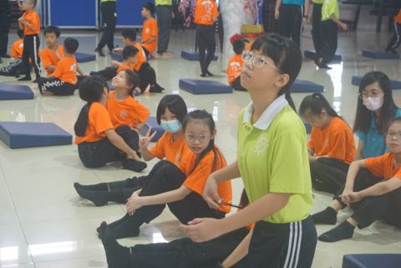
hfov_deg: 31.9
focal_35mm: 63
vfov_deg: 21.6
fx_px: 702
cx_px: 200
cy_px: 134
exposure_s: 1/160
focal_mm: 42
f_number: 5.6
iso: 2500
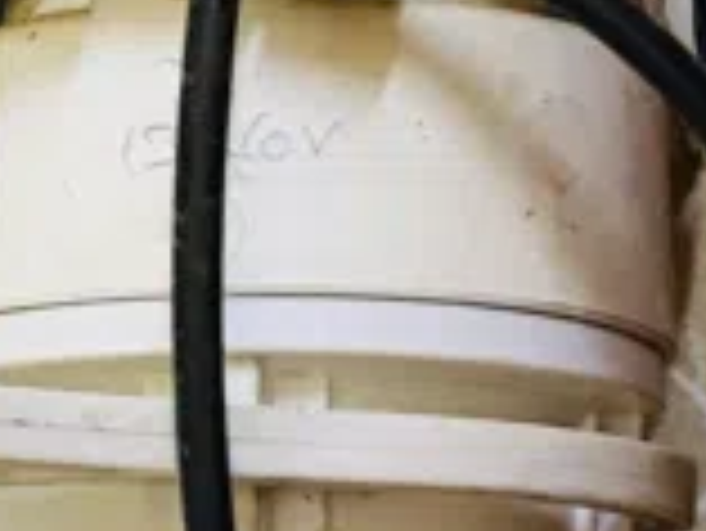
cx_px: -315
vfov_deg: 13.7
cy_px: 594
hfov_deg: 17.0
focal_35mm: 106
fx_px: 2164
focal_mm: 4.25
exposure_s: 1/50
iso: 400
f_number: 1.8
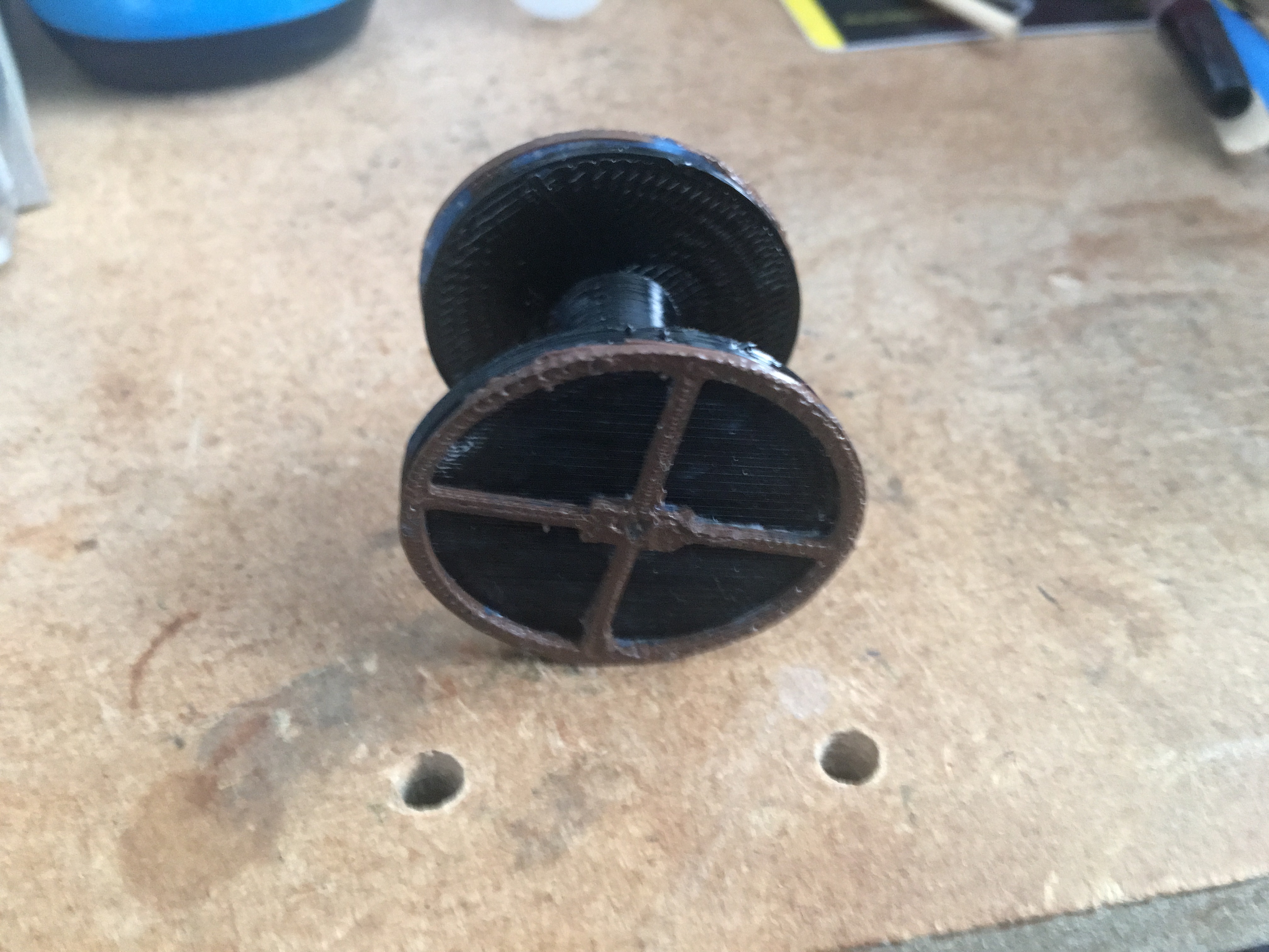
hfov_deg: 61.7
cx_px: 634
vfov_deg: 48.2
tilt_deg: -47.2
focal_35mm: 29
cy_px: 476
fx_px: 1063
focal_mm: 4.15
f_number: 2.2
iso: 250
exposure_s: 1/17
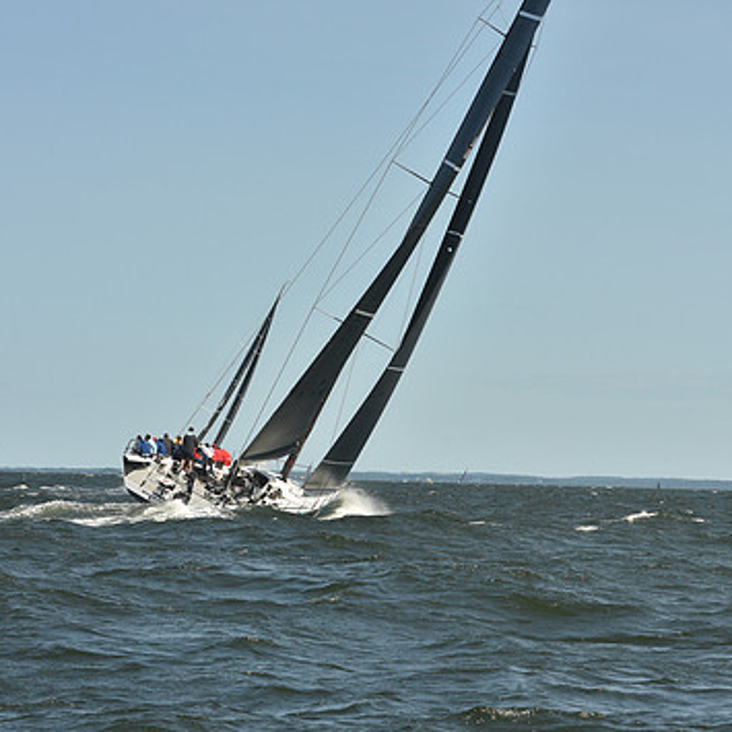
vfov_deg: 13.9
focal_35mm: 125
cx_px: 387
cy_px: 299
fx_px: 2991
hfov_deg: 14.0
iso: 250
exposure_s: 1/800
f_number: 9
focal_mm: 90
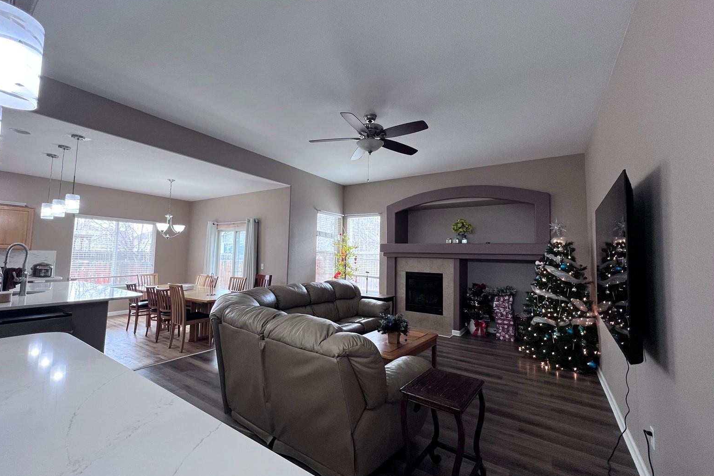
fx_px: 278
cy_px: 234
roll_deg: -1.2
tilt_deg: +4.3
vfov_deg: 81.2
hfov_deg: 104.2
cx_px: 350
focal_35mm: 14
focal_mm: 1.57
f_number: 1.8
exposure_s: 1/120
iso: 160
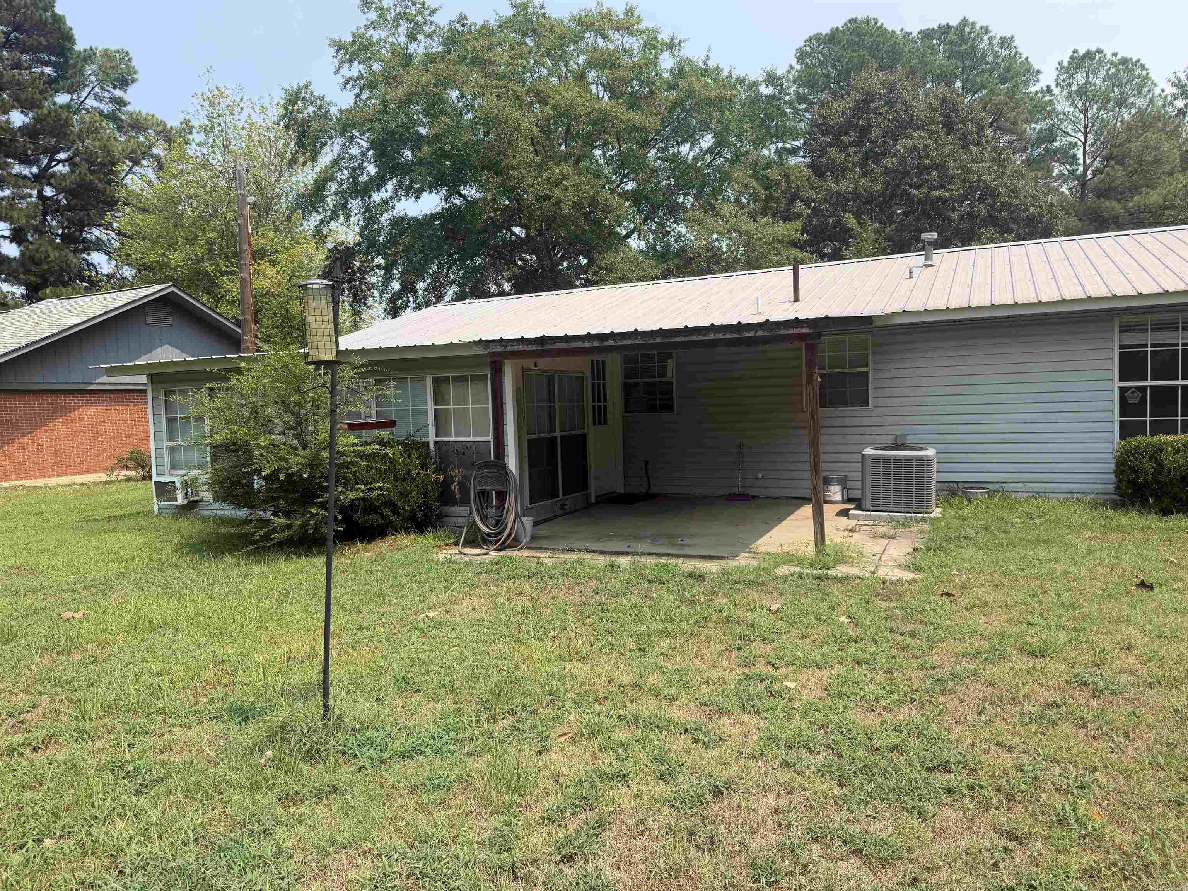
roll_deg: +3.1
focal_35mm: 24
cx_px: 594
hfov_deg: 71.6
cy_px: 446
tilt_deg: -5.6
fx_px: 824
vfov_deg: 56.8
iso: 80
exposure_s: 1/2907
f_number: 1.78
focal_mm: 6.76
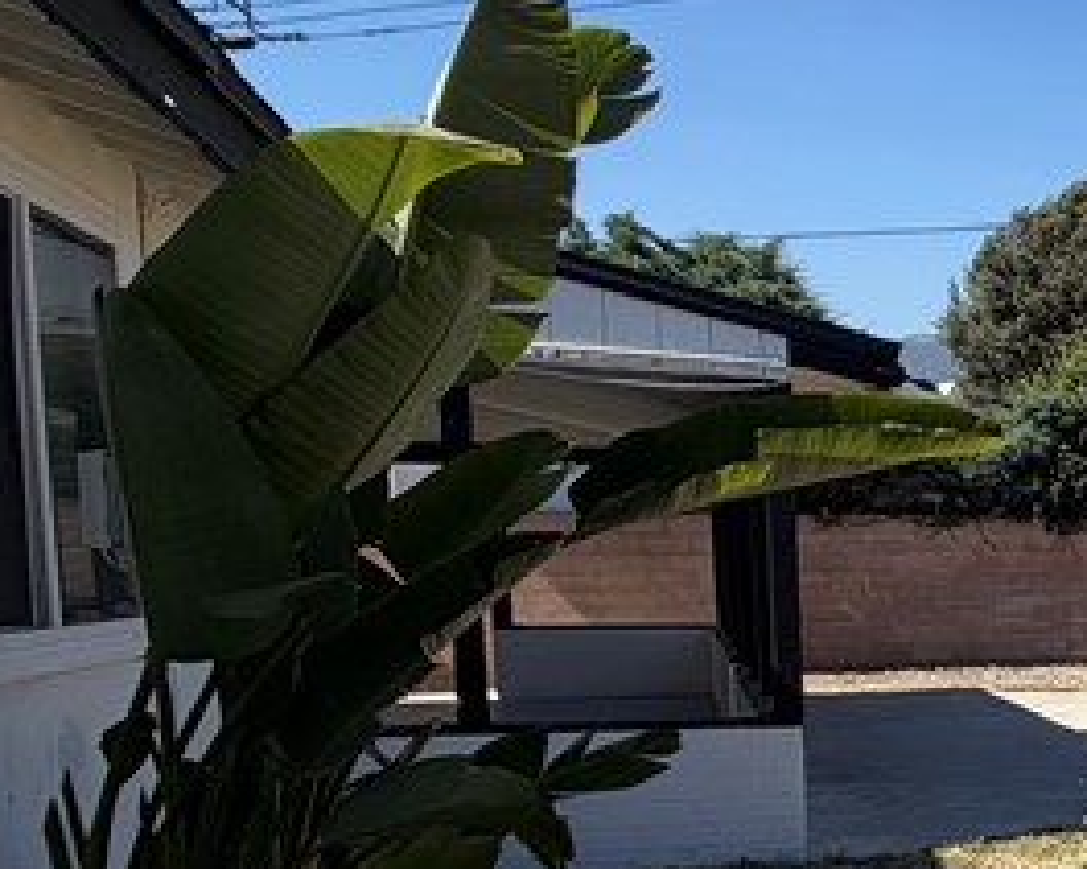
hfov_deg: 21.8
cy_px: 692
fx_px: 1704
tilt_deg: -4.7
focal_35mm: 53
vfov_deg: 28.0
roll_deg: +0.1
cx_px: 1968
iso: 20
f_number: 2.2
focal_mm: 2.22
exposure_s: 1/770
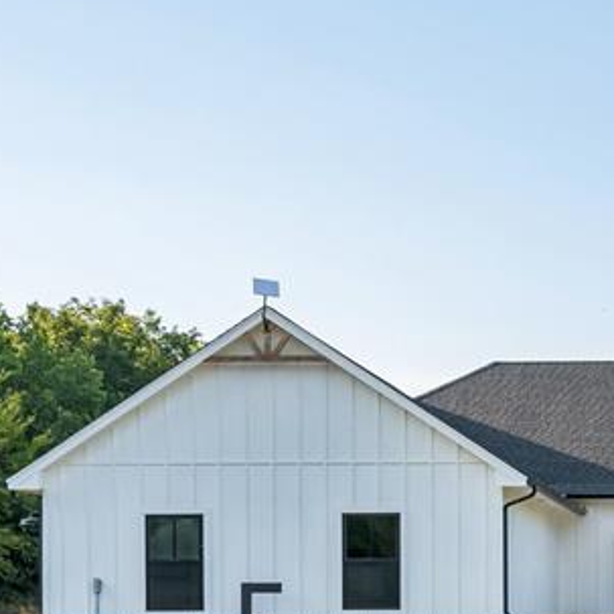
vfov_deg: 19.6
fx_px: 1726
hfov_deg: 18.9
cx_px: 763
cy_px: 604
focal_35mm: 86
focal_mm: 30
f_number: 8
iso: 200
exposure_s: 1/320
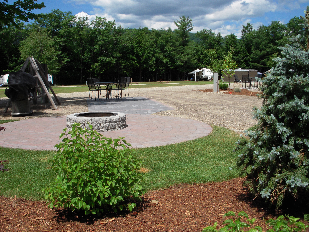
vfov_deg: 36.8
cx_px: 151
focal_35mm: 39
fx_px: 348
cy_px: 117
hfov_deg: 47.9
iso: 100
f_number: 6.6
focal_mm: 6.3
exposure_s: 1/400
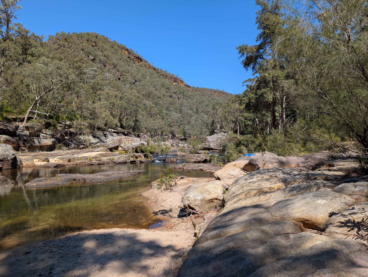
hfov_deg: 71.5
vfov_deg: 56.9
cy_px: 138
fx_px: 256
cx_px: 184
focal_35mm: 24
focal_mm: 6.9
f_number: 1.68
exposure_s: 1/1052
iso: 23
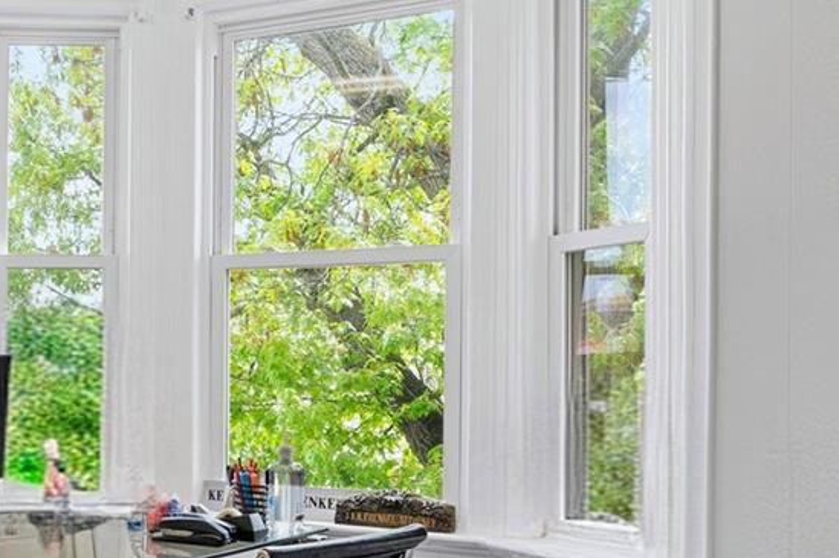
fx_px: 1304
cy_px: 381
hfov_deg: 32.7
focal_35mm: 56
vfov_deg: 24.0
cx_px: -5
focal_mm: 15
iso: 500
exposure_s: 1/25
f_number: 8
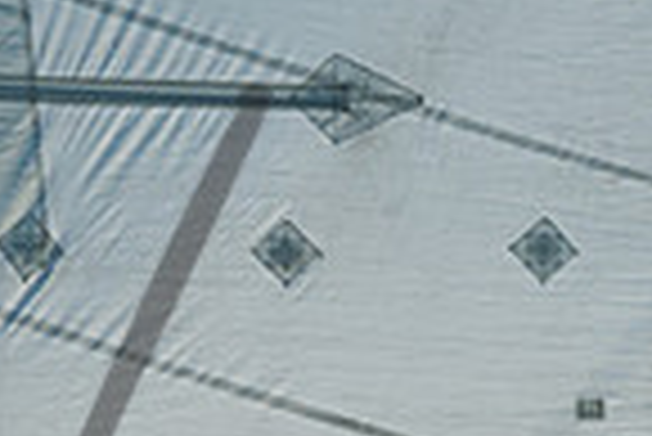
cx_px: 53
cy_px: 415
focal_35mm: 1953
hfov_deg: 1.1
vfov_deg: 0.7
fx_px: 35406
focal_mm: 400
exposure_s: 1/800
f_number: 7.1
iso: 320
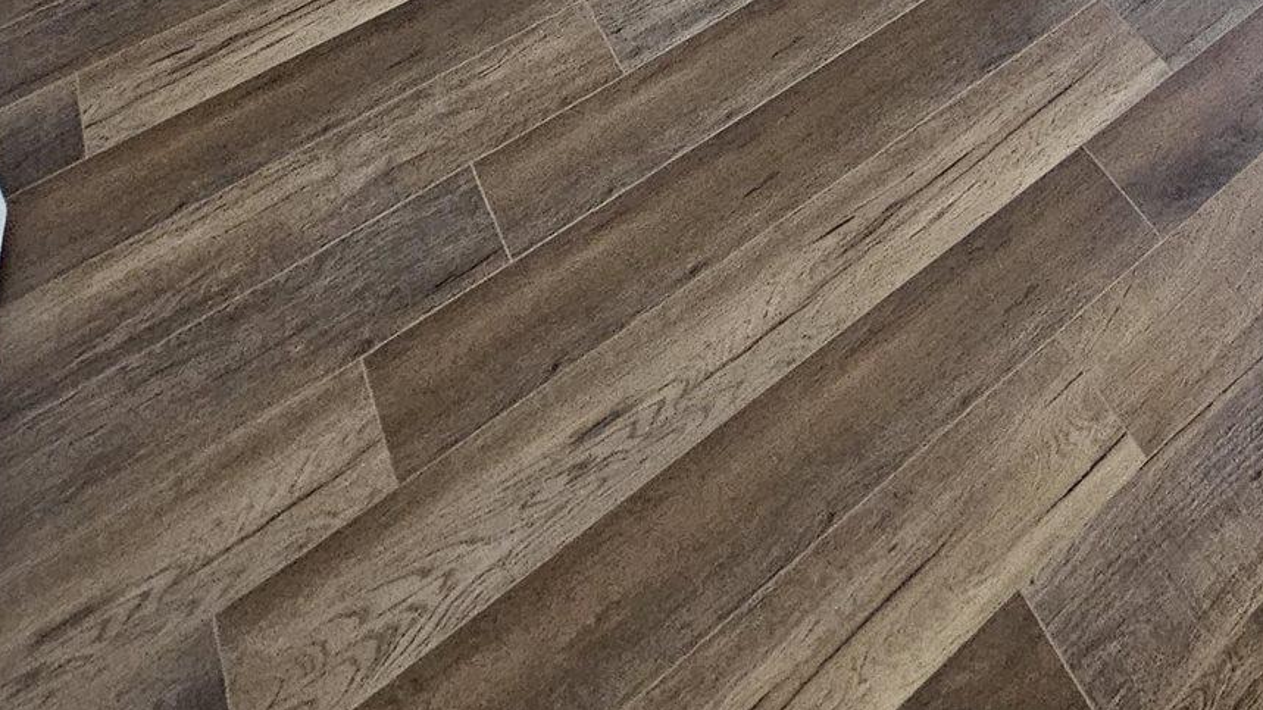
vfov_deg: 17.5
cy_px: -813
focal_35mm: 38
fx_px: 1272
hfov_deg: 47.4
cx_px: 1141
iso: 400
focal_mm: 2.2
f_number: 2.2
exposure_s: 1/60
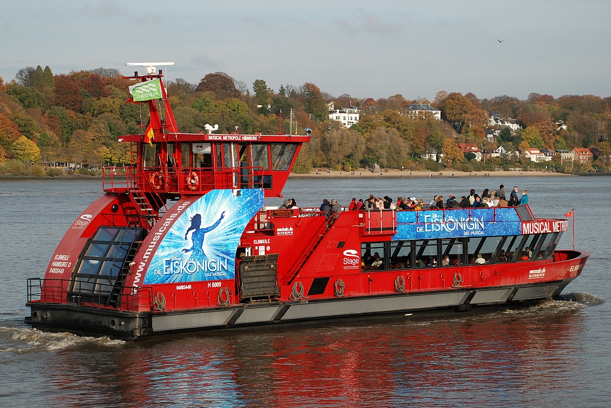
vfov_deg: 15.5
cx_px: 306
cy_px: 202
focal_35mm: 88
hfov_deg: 23.1
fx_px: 1494
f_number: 5.3
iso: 200
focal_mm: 58
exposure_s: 1/640
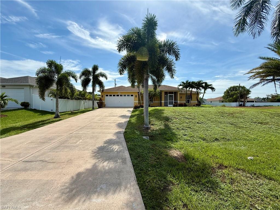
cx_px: 140
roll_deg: +0.1
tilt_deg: +0.0
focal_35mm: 14
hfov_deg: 102.1
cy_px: 105
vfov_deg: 85.7
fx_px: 113
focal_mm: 2.22
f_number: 2.2
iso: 50
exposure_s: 1/2506
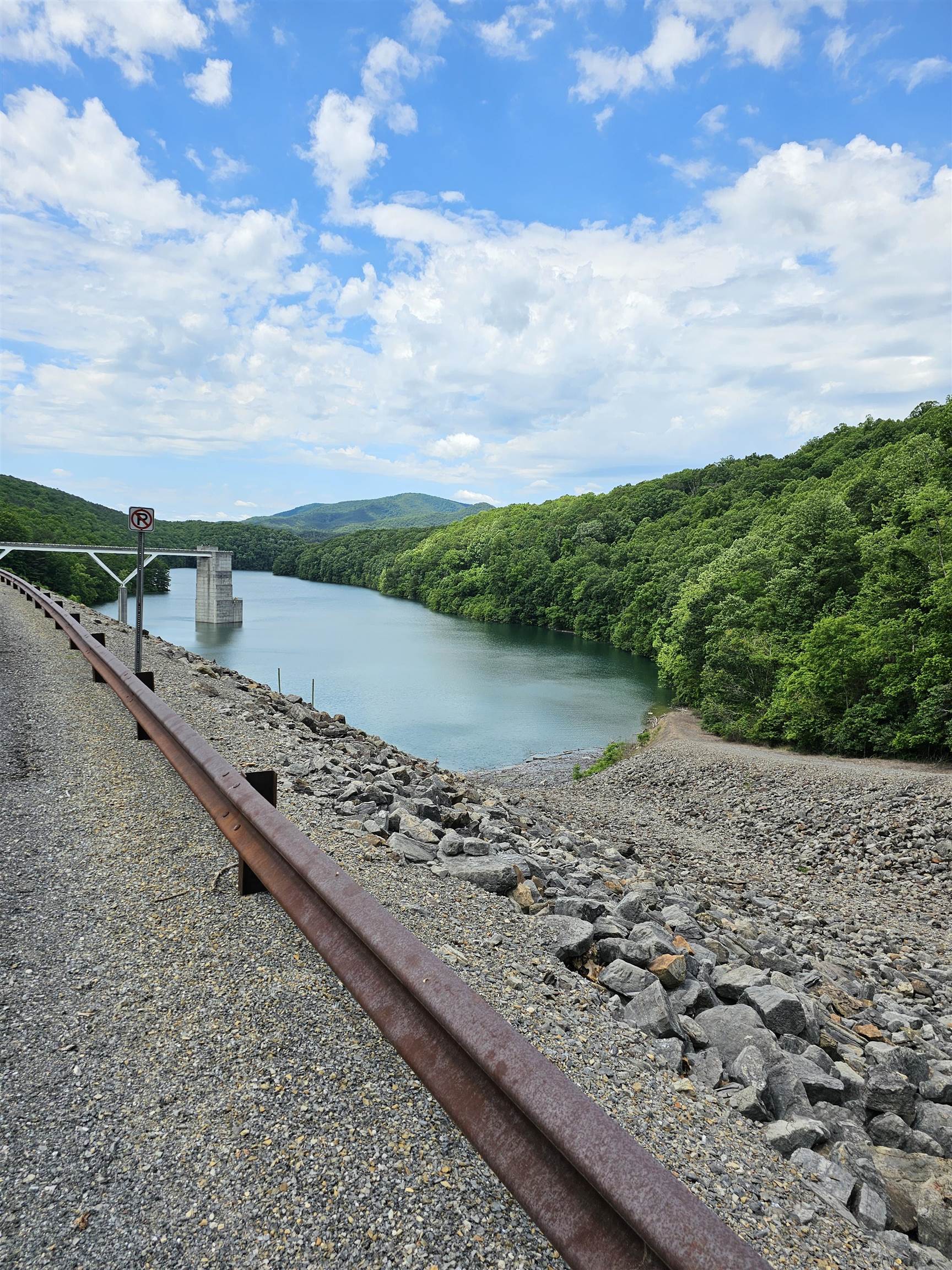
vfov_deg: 73.9
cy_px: 635
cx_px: 476
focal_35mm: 23
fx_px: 843
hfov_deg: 58.9
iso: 10
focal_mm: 6.3
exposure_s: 1/942
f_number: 1.7
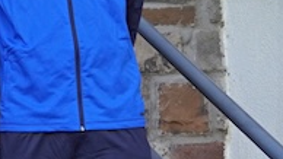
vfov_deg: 5.9
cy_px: 141
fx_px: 1532
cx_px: -591
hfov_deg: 8.6
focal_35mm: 204
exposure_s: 1/160
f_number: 4
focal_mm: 21
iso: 125
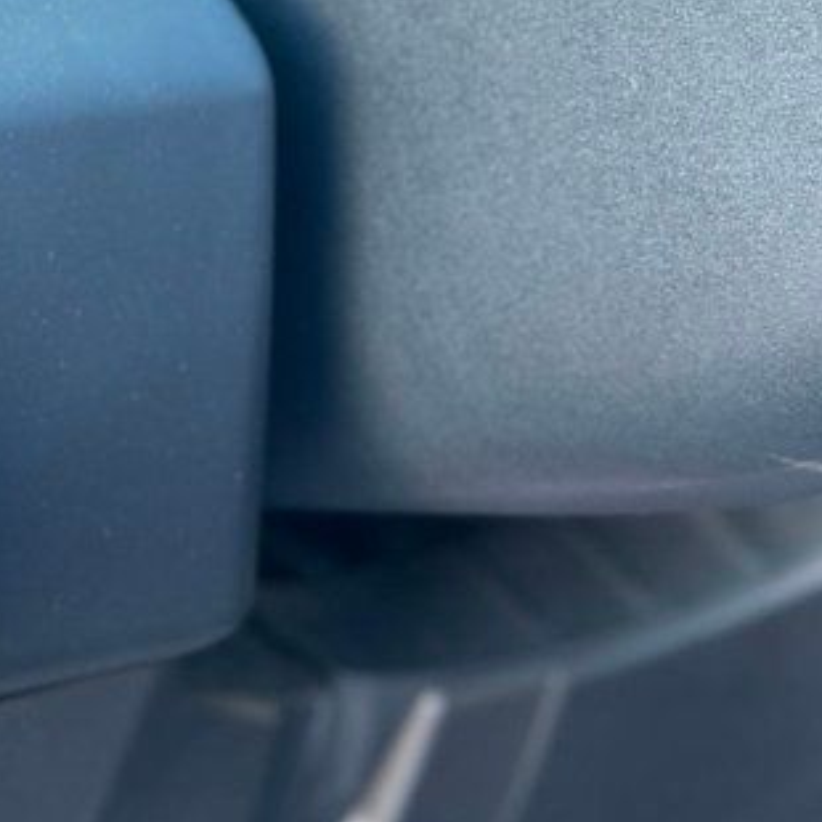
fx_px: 3761
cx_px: -276
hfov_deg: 12.1
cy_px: 103
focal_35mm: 140
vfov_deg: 12.4
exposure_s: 1/60
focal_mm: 6.76
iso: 250
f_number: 1.78
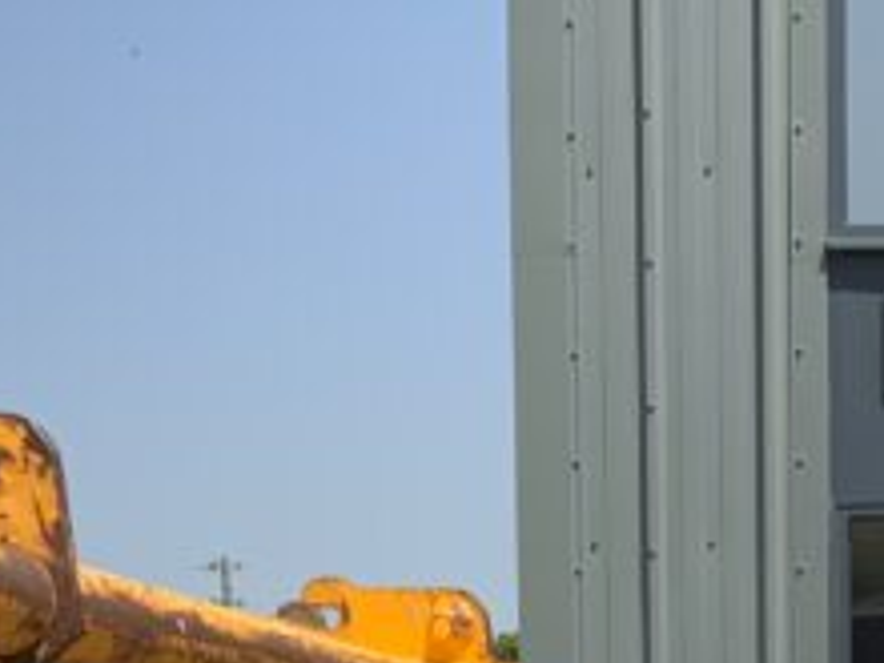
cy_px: 1282
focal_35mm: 135
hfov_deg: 14.5
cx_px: 723
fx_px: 3448
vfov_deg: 10.2
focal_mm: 3
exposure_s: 1/1675
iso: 16
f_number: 1.8
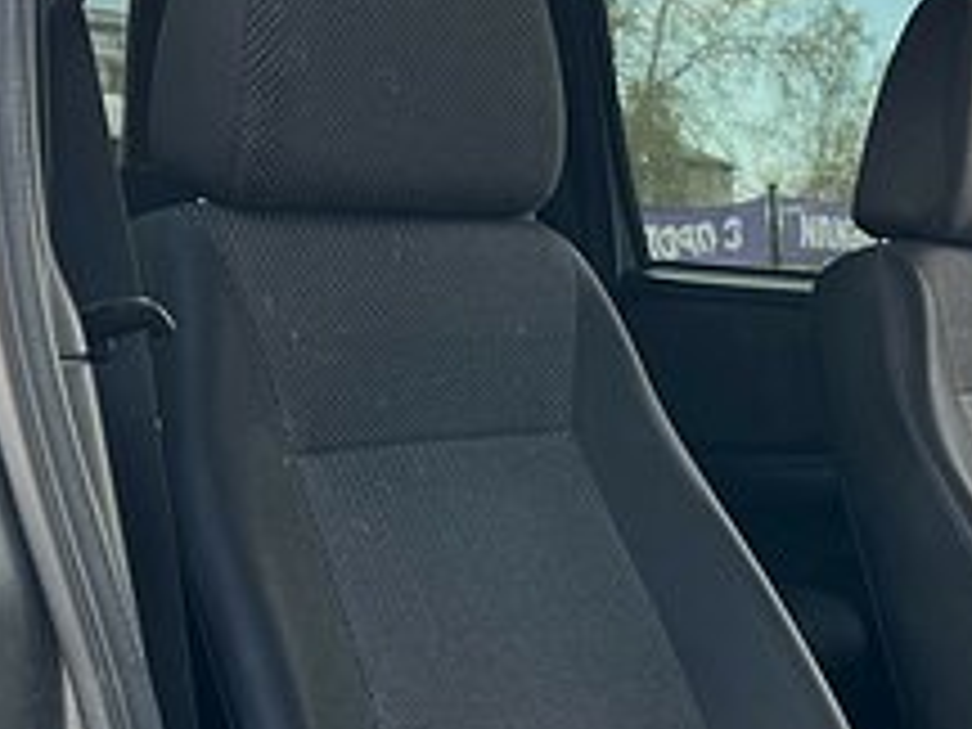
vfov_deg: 21.5
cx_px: 616
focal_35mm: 66
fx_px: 1853
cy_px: 716
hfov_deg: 29.3
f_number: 1.5
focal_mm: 5.7
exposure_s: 1/138
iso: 50
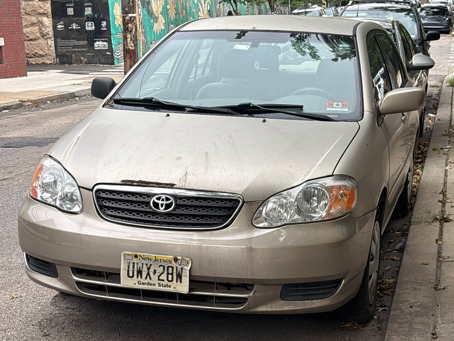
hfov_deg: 27.8
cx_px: 228
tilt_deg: -14.3
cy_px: 242
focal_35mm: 70
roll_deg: +2.0
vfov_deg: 20.9
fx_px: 918
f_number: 1.6
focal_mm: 5.96
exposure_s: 1/159
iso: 25
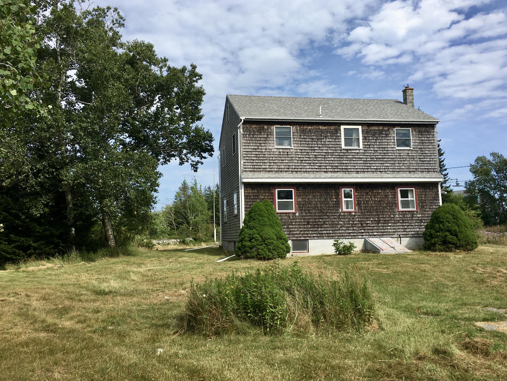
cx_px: 252
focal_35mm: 31
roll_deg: +2.2
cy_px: 186
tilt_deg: +7.5
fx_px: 454
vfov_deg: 45.4
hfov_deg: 58.3
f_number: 2.2
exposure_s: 1/1832
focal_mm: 4.15
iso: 25
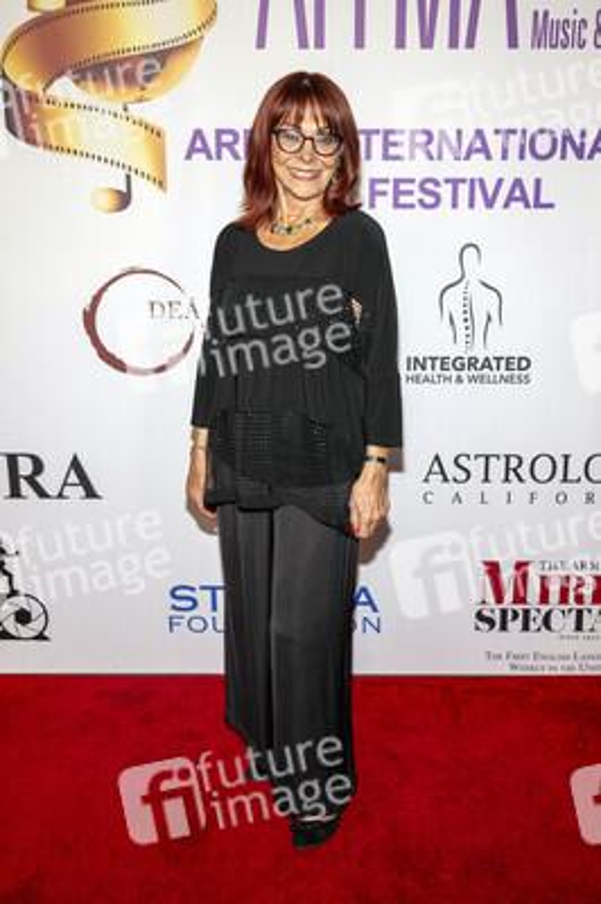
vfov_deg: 55.1
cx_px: 300
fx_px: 865
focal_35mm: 34
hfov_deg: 38.3
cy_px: 452
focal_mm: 34.5
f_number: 6.3
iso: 800
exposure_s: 1/200
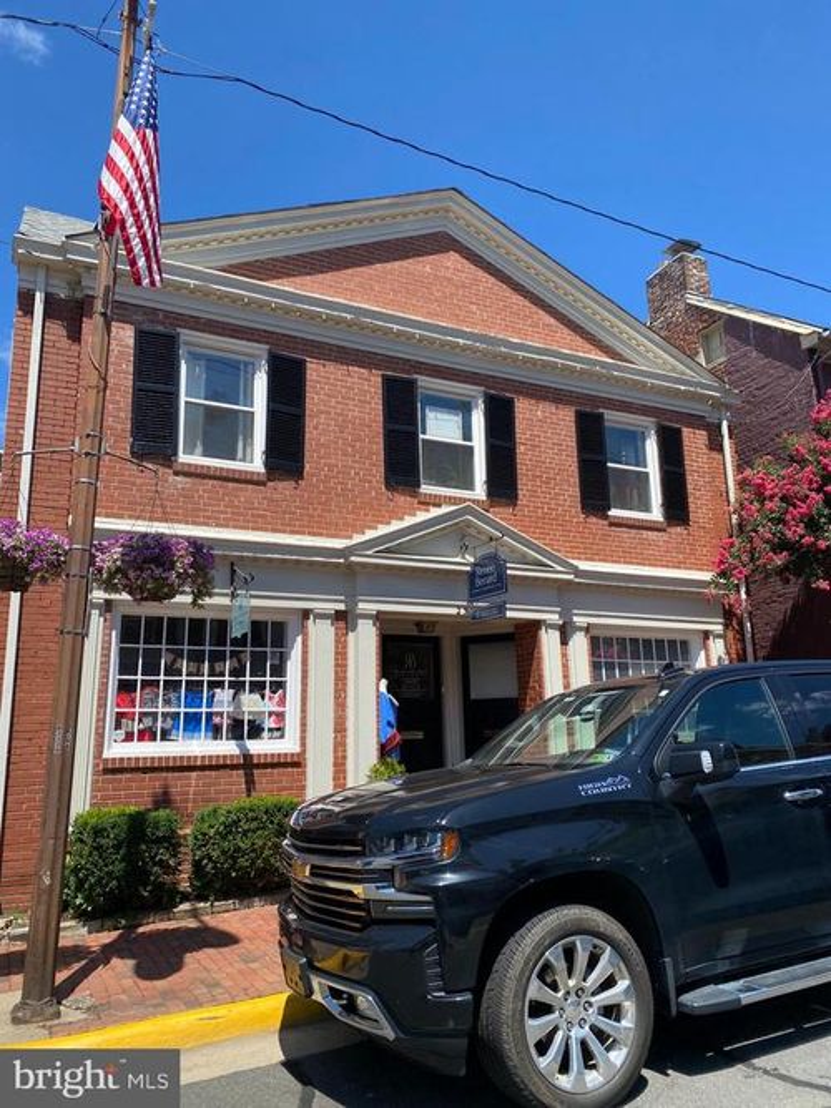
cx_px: 416
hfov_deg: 53.0
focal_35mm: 26
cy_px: 554
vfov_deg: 67.3
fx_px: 832
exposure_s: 1/1898
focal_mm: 4.25
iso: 32
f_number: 1.8
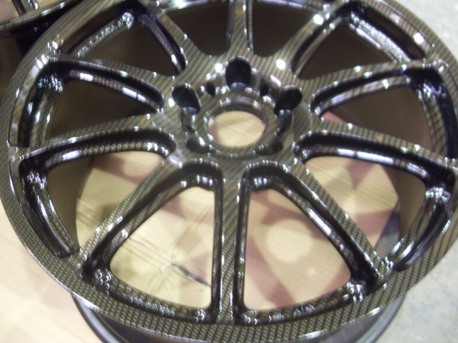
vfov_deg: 39.6
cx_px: 228
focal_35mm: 36
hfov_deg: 51.4
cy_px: 171
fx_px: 476
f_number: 2.8
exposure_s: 1/6
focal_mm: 6.3
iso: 200
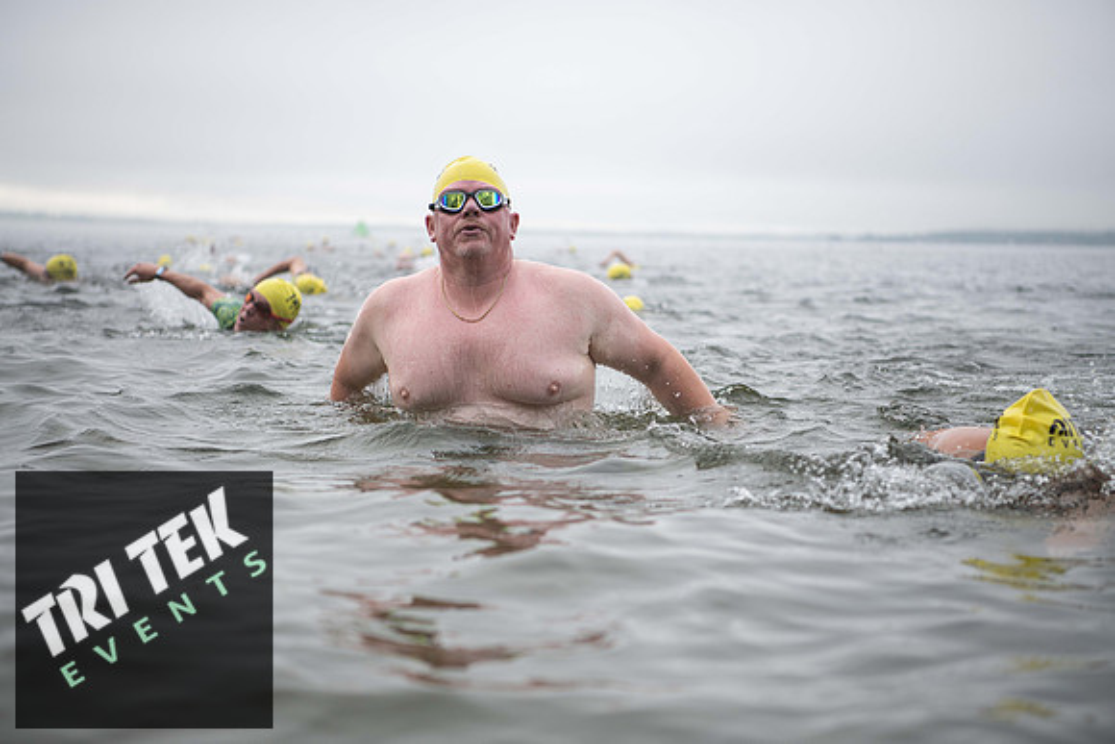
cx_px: 558
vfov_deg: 19.5
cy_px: 372
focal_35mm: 70
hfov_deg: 28.8
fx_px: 2168
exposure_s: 1/800
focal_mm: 70
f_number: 3.2
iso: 320
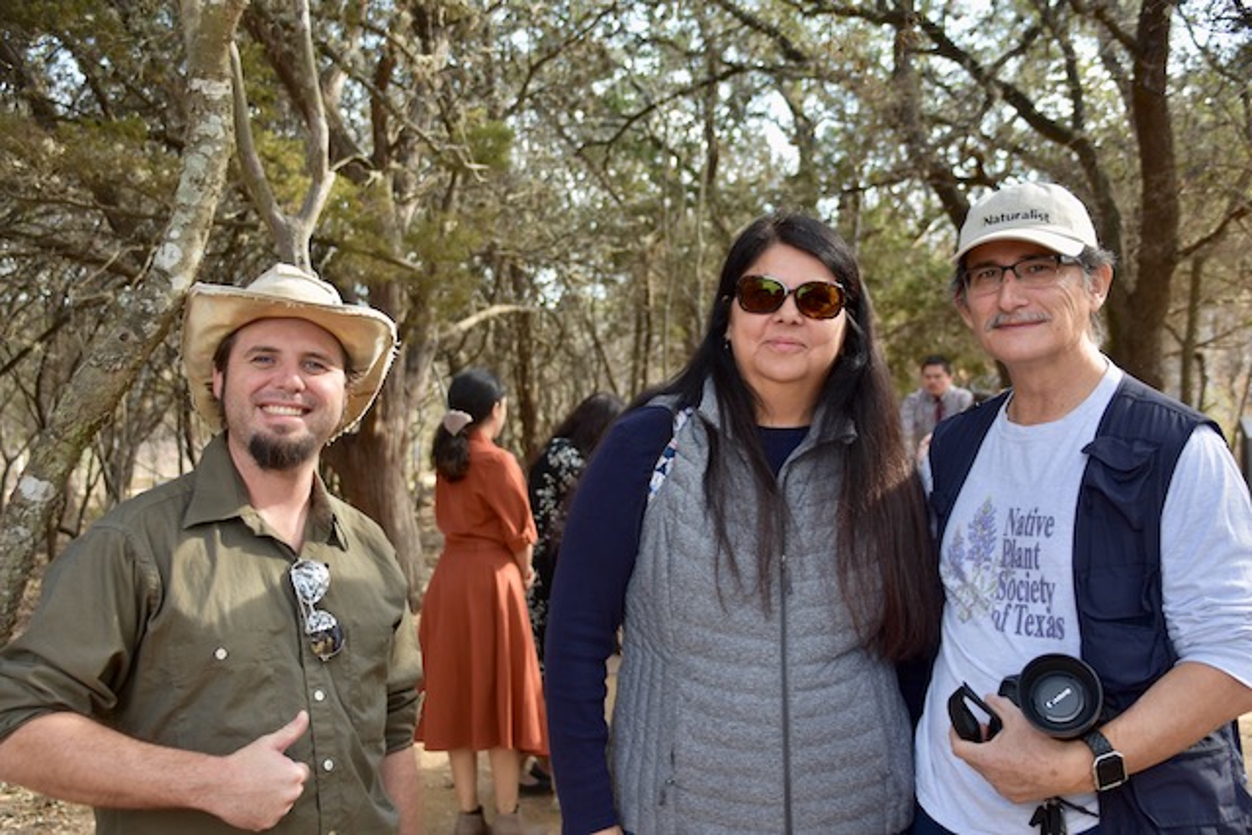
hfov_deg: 42.3
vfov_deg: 29.0
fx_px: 1617
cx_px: 626
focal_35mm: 46
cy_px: 418
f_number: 4
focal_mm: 31
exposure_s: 1/160
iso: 200
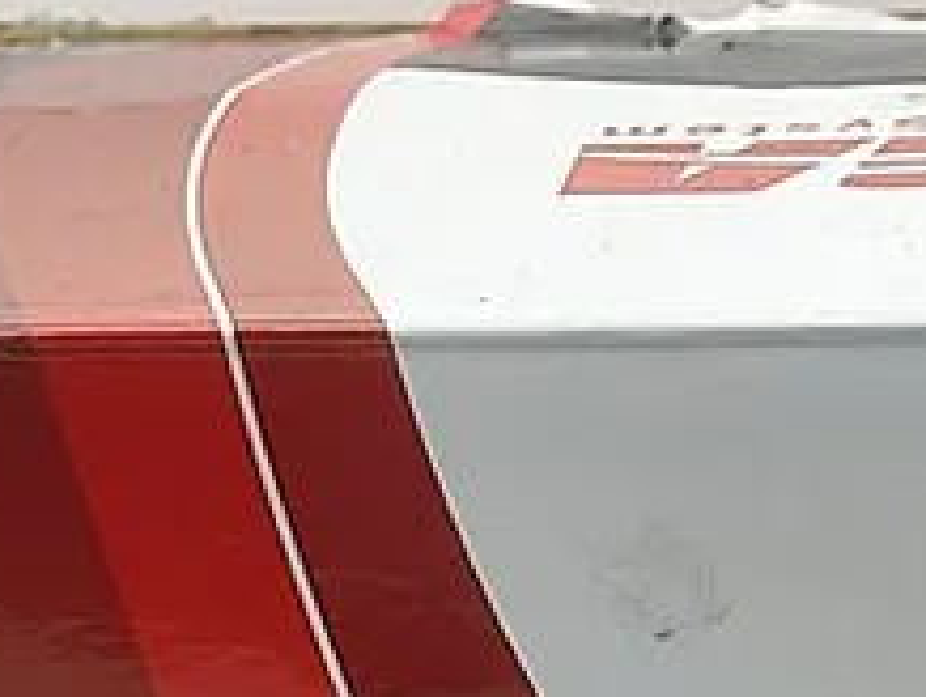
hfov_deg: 13.8
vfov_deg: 10.2
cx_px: 582
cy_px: 880
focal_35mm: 143
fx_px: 3830
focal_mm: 4.74
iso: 100
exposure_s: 1/194
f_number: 1.79
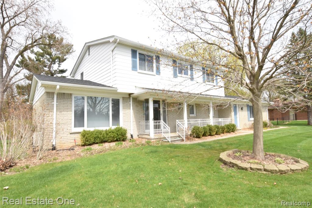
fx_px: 182
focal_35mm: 21
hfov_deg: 81.2
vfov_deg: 59.5
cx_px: 156
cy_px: 104
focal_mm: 14
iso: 250
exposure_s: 1/20
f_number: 22
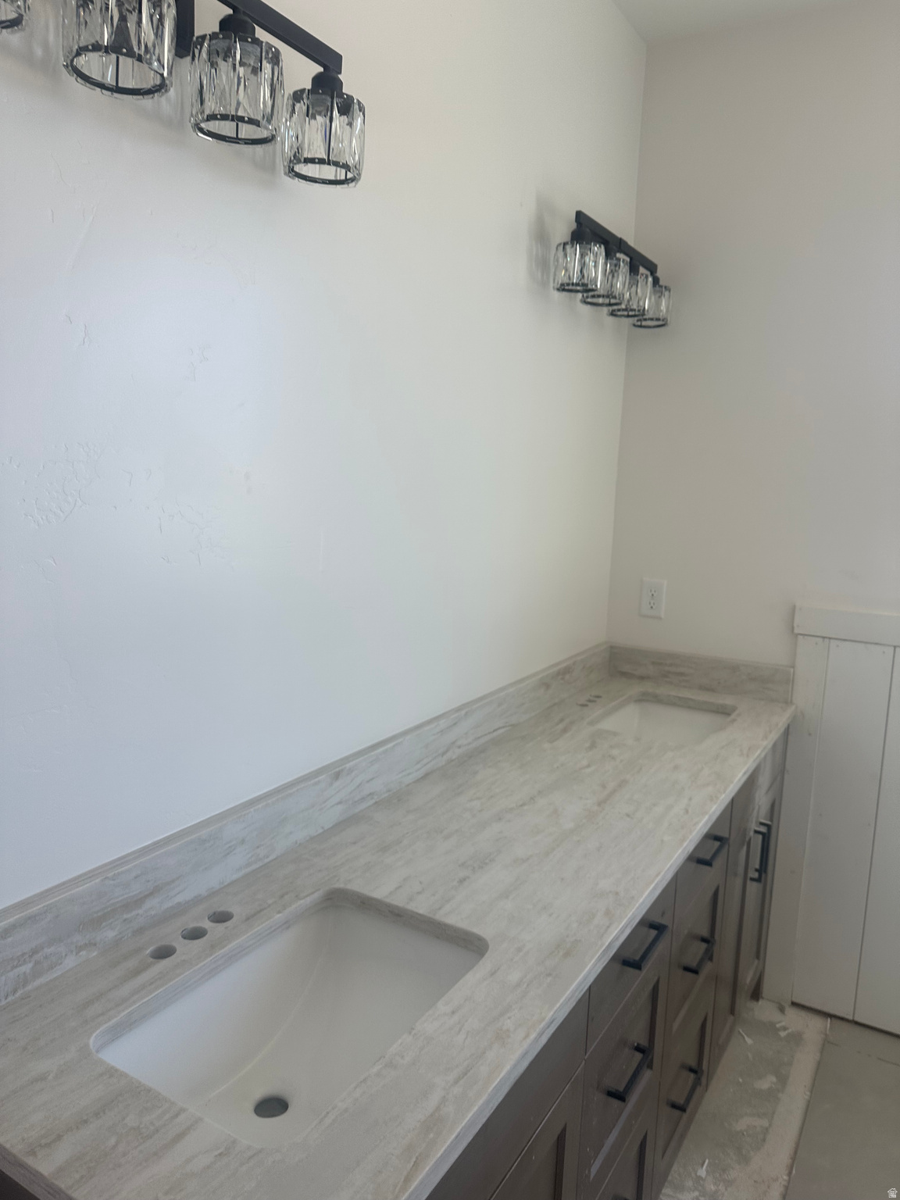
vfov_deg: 71.6
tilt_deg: -5.3
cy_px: 600
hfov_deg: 56.8
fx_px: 832
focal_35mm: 24
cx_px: 450
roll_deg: -2.5
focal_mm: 6.86
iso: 64
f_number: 1.78
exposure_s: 1/231
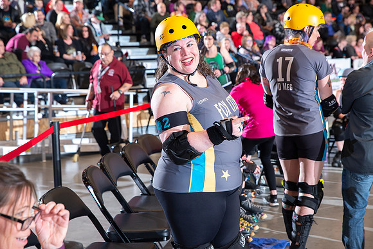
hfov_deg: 28.8
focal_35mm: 70
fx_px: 725
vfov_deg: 19.5
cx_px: 186
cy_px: 124
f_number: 5.6
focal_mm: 70
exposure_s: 1/160
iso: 640
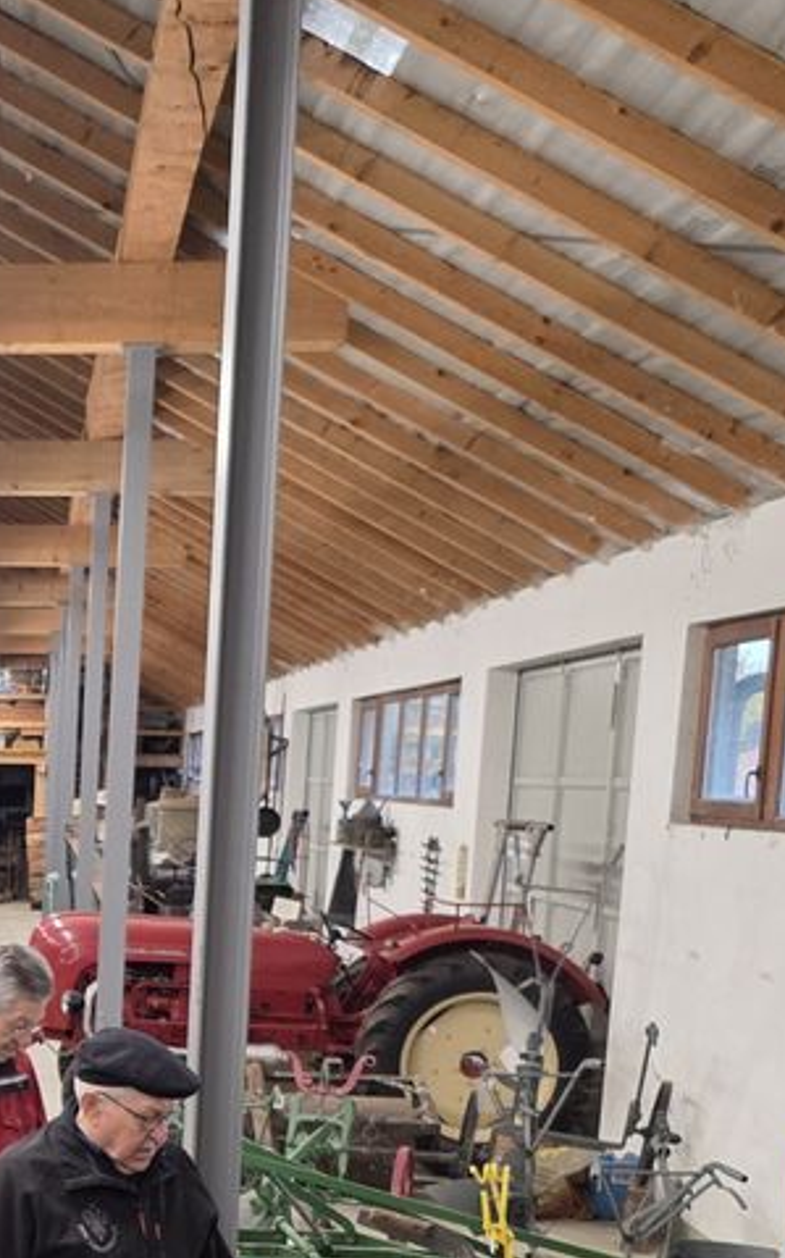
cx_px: -176
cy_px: 1020
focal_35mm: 56
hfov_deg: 21.4
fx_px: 1919
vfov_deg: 35.1
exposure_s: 1/100
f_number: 1.7
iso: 250
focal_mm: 6.3
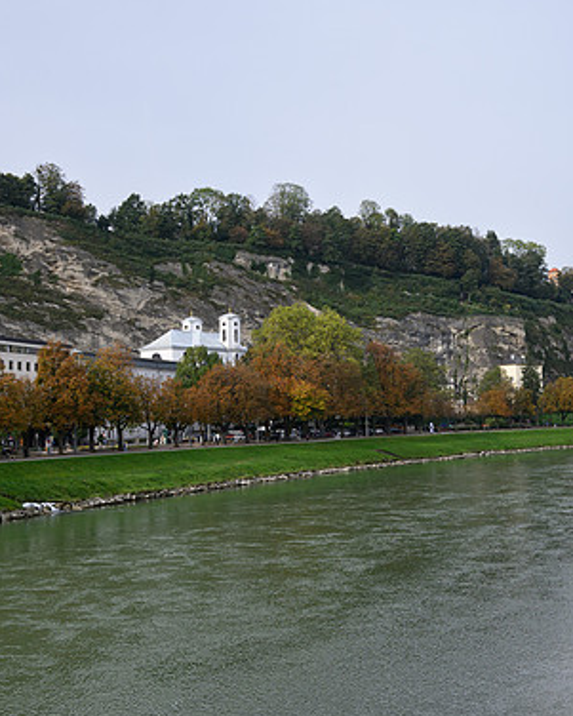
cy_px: 362
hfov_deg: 35.6
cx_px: 333
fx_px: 890
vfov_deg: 43.8
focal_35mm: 42
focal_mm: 19.5
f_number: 10
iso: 180
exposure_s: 1/200
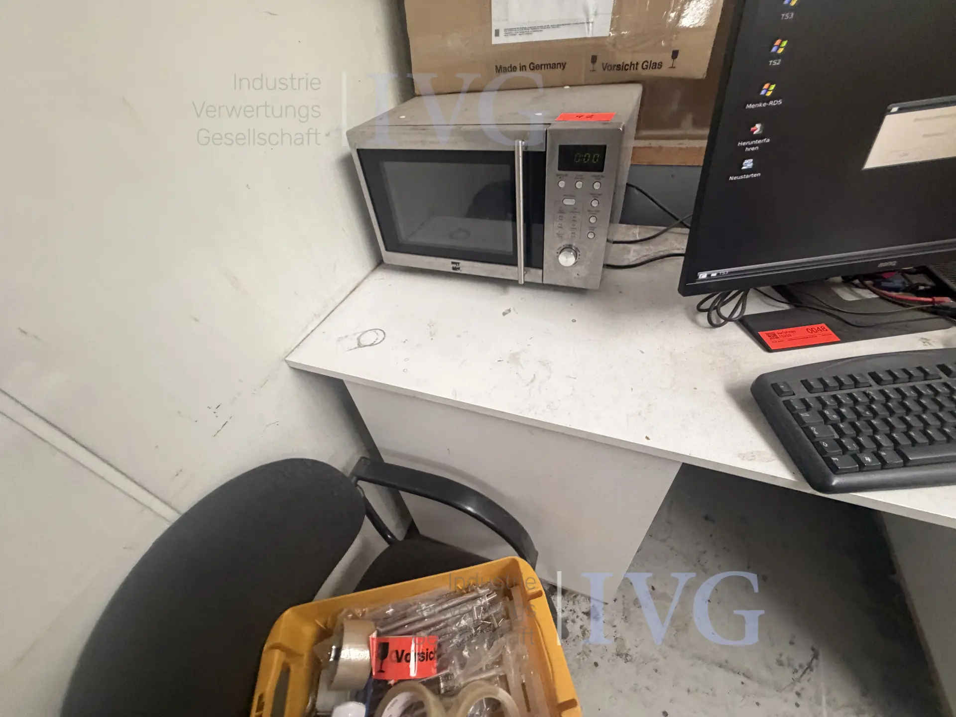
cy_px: 358
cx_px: 478
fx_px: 387
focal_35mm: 14
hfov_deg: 102.1
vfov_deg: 85.7
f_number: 2.2
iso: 320
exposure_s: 1/66
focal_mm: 2.22
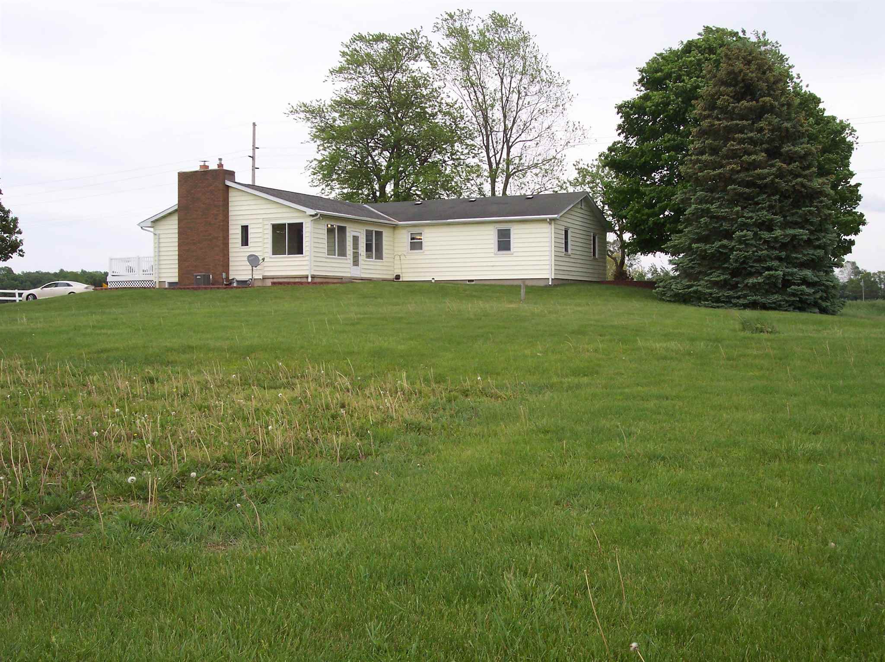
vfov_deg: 37.7
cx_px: 442
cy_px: 331
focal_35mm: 38
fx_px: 971
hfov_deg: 49.0
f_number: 4.8
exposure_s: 1/500
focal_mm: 8
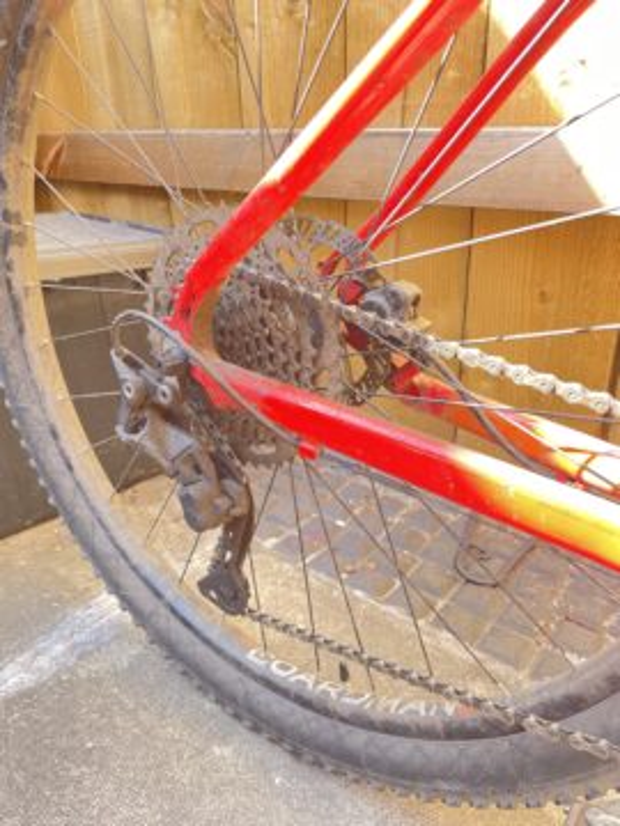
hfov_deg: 53.1
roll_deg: +1.0
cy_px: 413
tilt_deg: -24.8
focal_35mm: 26
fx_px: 621
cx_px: 310
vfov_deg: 67.3
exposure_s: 1/121
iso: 125
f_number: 1.6
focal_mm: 4.2
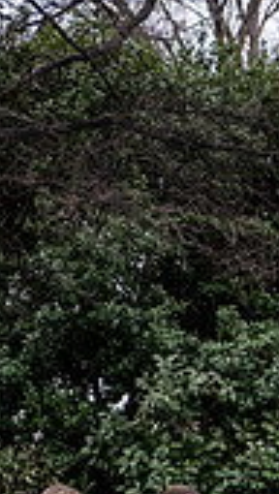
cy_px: 449
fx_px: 3383
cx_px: 782
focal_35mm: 258
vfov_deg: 8.3
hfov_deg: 4.6
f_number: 2.8
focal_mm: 70
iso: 250
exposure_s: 1/200
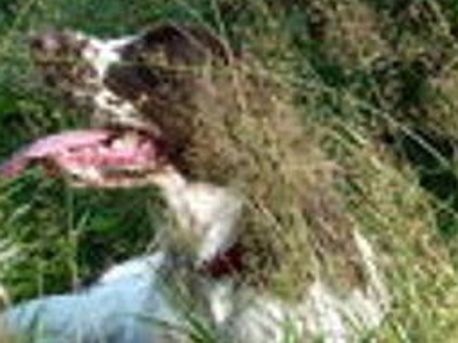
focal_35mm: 155
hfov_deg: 12.8
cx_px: 220
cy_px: 191
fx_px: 2049
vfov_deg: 9.6
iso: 125
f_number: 4
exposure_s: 1/125
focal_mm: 14.8
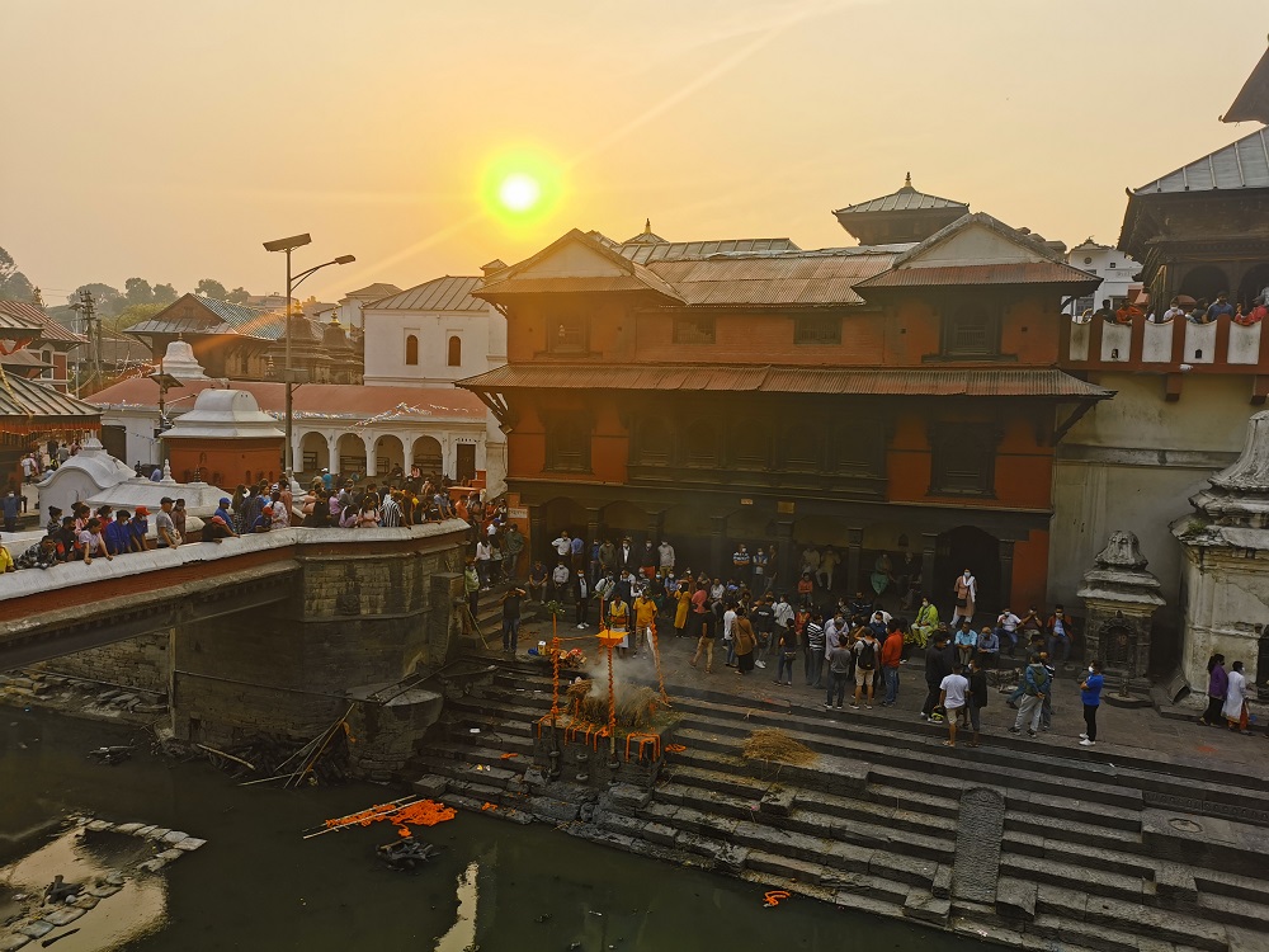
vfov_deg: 51.4
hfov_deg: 65.3
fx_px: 990
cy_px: 476
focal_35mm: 27
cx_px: 634
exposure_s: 1/1812
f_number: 1.8
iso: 50
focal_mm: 5.58
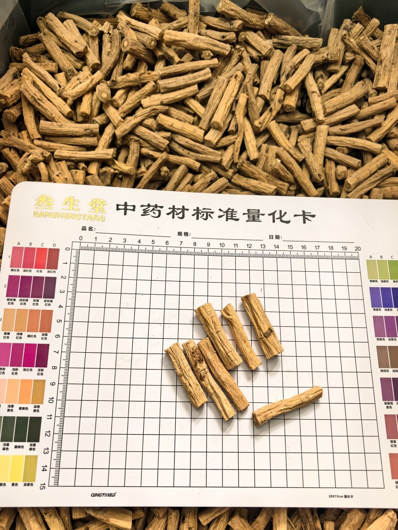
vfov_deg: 71.6
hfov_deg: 56.8
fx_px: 368
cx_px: 199
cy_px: 265
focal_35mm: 24
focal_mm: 6.98
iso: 200
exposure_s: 3
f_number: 2
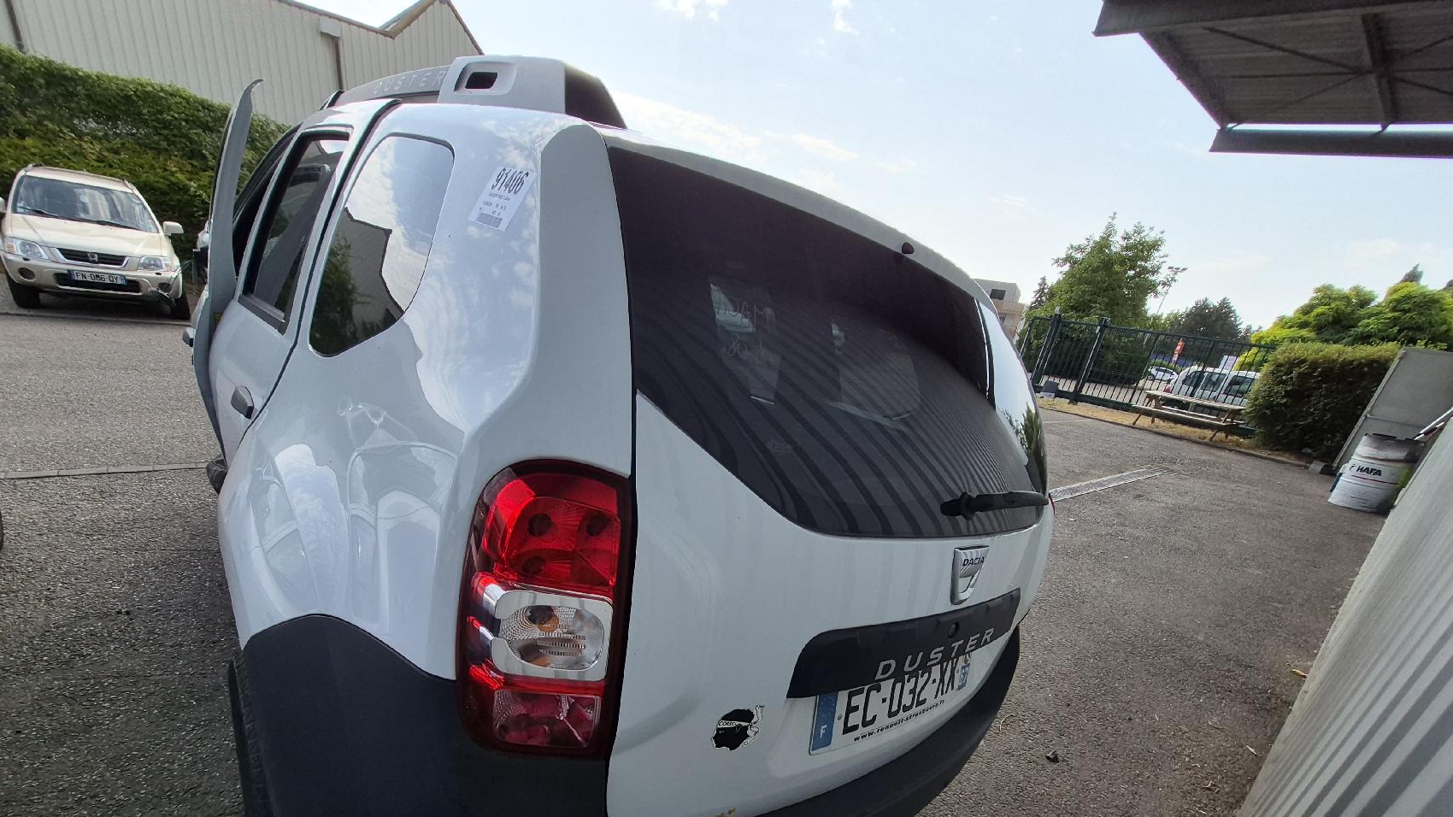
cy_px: 575
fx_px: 578
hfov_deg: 103.0
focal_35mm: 15
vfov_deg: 67.6
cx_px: 713
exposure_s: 1/1429
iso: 40
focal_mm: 1.74
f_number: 2.2
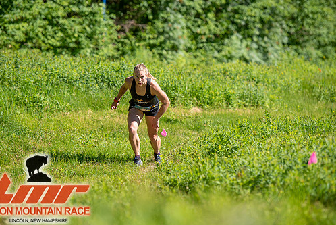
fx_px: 1794
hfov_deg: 10.7
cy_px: 101
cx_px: 171
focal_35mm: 192
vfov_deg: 7.2
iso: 100
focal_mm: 165
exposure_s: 1/640
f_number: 3.5
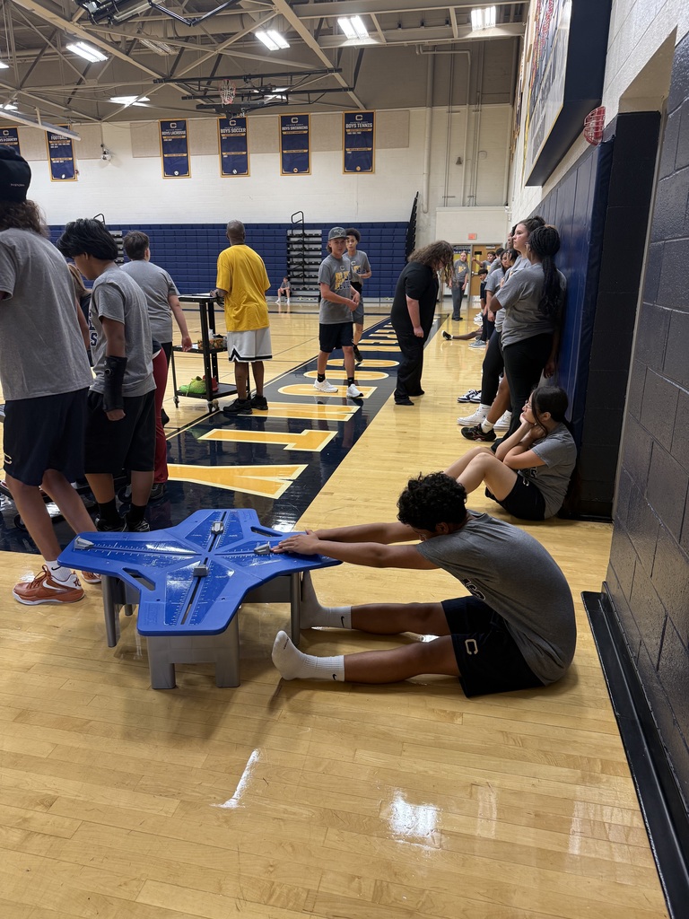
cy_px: 460
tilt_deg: -16.3
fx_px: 637
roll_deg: -0.7
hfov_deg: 56.8
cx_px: 344
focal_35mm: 24
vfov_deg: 71.6
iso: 125
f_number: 1.78
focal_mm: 6.76
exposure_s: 1/60
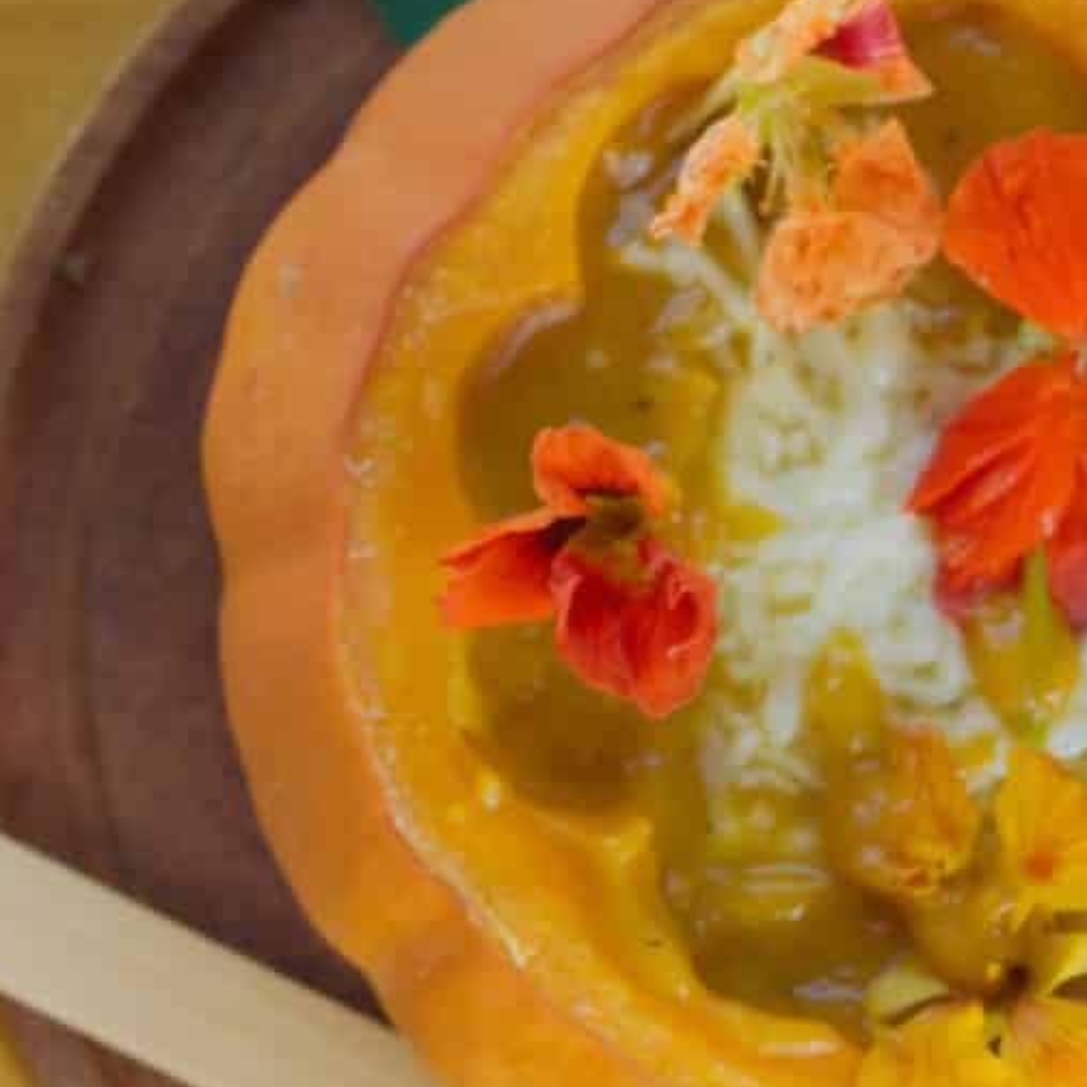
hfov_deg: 7.6
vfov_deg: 7.6
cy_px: 1344
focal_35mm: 228
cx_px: 1243
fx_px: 8100
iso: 450
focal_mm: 50
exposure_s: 1/125
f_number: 5
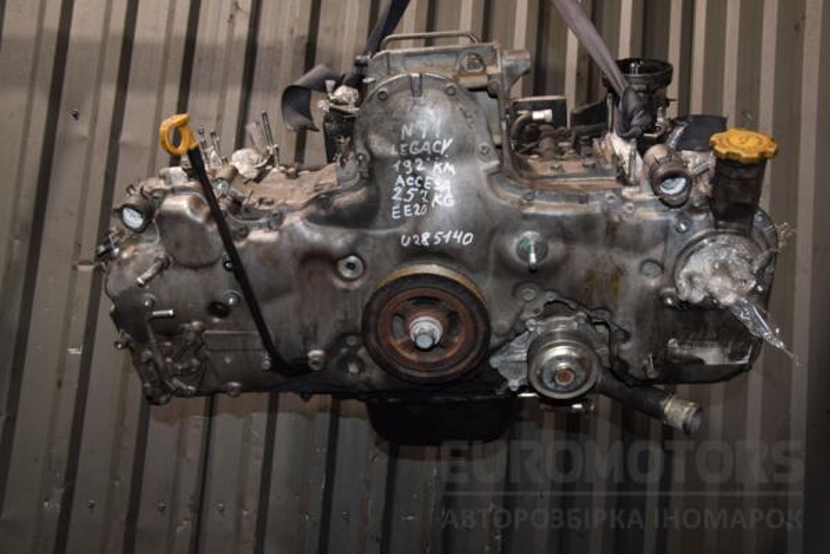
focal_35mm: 33
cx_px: 415
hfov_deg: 57.2
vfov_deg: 40.0
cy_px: 277
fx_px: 761
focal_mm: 22
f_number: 5
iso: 800
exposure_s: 1/60
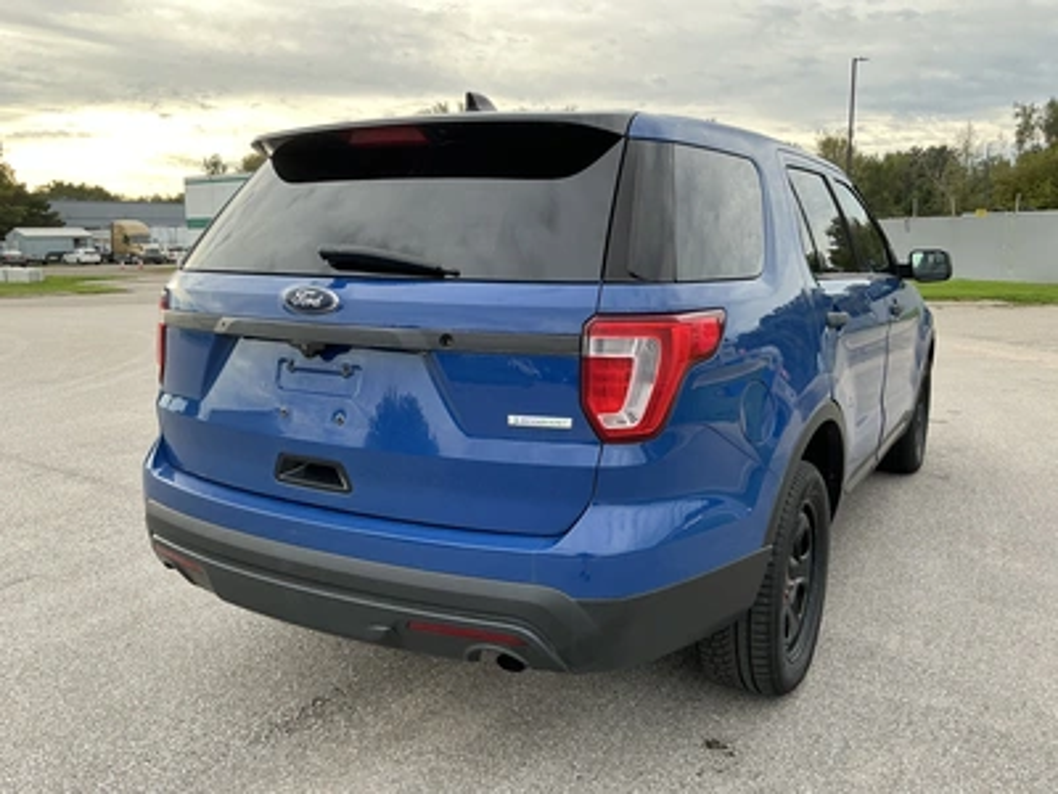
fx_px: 856
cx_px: 529
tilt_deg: -9.2
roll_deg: +1.6
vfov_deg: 49.7
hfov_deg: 63.4
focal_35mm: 28
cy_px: 397
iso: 25
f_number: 1.8
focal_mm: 3
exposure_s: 1/174
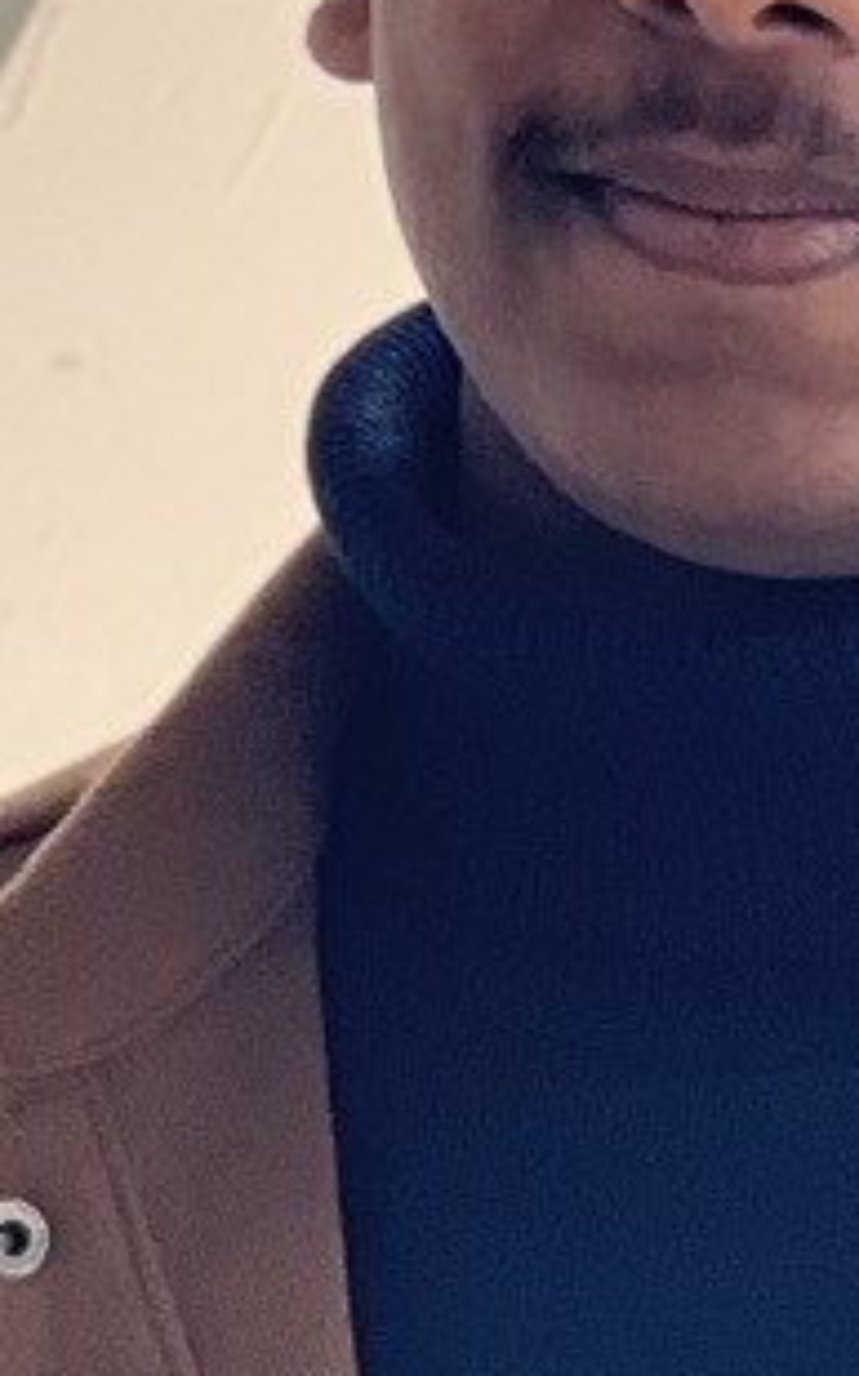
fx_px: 15814
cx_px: 1313
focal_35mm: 422
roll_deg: +3.1
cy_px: 1216
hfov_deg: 3.1
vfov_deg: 5.0
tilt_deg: -1.6
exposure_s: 1/121
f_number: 2.8
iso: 50
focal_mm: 9
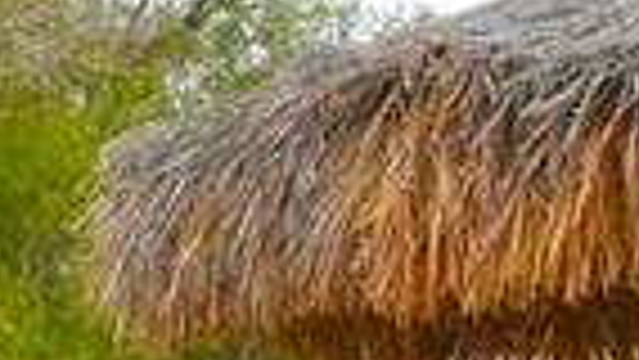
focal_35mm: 307
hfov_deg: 6.9
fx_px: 5200
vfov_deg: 3.9
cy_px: 979
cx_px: 990
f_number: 25
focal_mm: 27
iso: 1000
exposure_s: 1/8
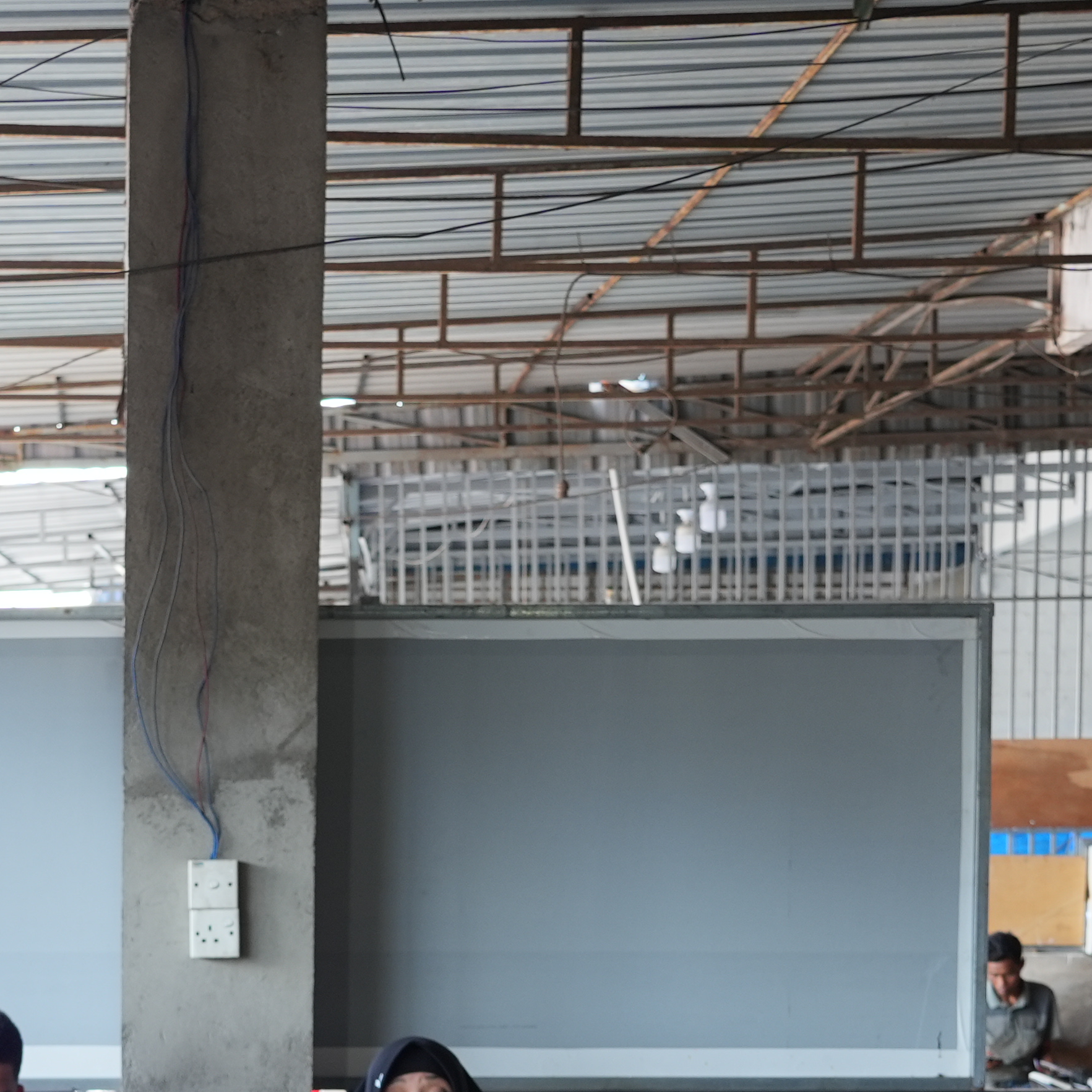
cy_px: 1133
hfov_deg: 21.0
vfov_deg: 20.6
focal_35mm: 81
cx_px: 126
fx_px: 2891
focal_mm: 24
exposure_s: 1/30
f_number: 4
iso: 250
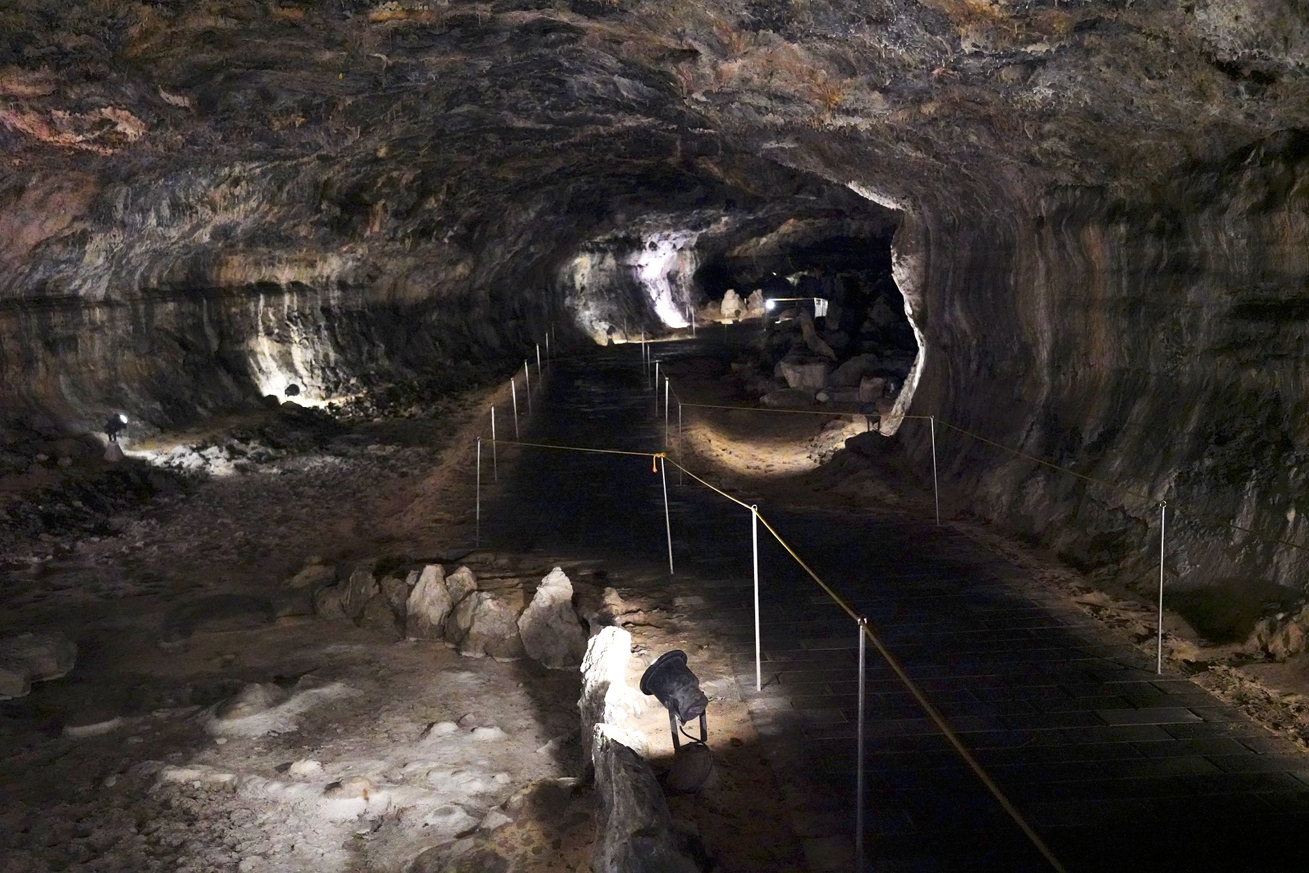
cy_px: 436
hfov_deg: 54.4
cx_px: 654
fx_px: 1273
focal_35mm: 35
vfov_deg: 37.9
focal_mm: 35
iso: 20000
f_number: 3.2
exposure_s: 1/100
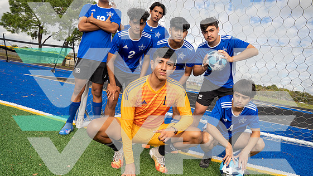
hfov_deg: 71.9
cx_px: 156
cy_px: 78
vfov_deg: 44.4
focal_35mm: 26
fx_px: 216
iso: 200
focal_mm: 24
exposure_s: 1/250
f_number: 8
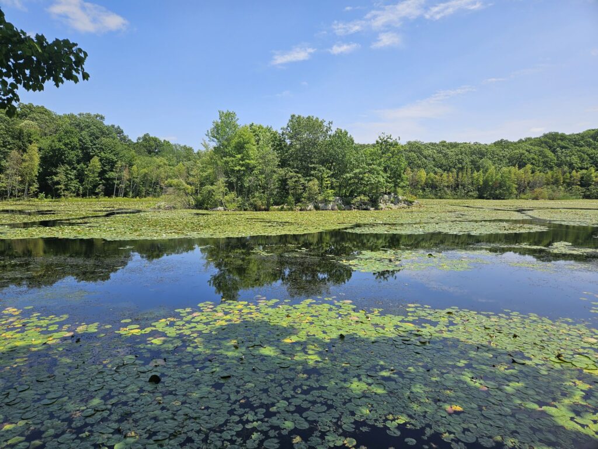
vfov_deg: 58.9
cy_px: 224
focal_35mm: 23
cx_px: 299
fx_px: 397
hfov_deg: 73.9
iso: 25
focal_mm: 5.4
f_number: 1.8
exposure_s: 1/1844
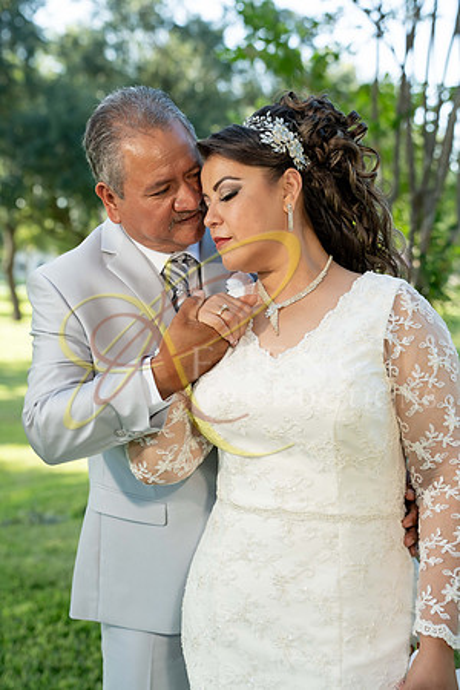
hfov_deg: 20.9
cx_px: 230
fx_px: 1246
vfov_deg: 31.0
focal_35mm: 65
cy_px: 345
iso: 500
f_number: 4
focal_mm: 65
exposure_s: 1/500
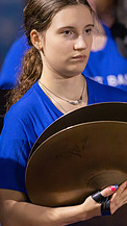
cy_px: 148
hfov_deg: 1.4
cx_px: 84
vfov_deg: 2.5
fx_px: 5193
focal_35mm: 867
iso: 25600
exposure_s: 1/1000
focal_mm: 400
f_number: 2.8
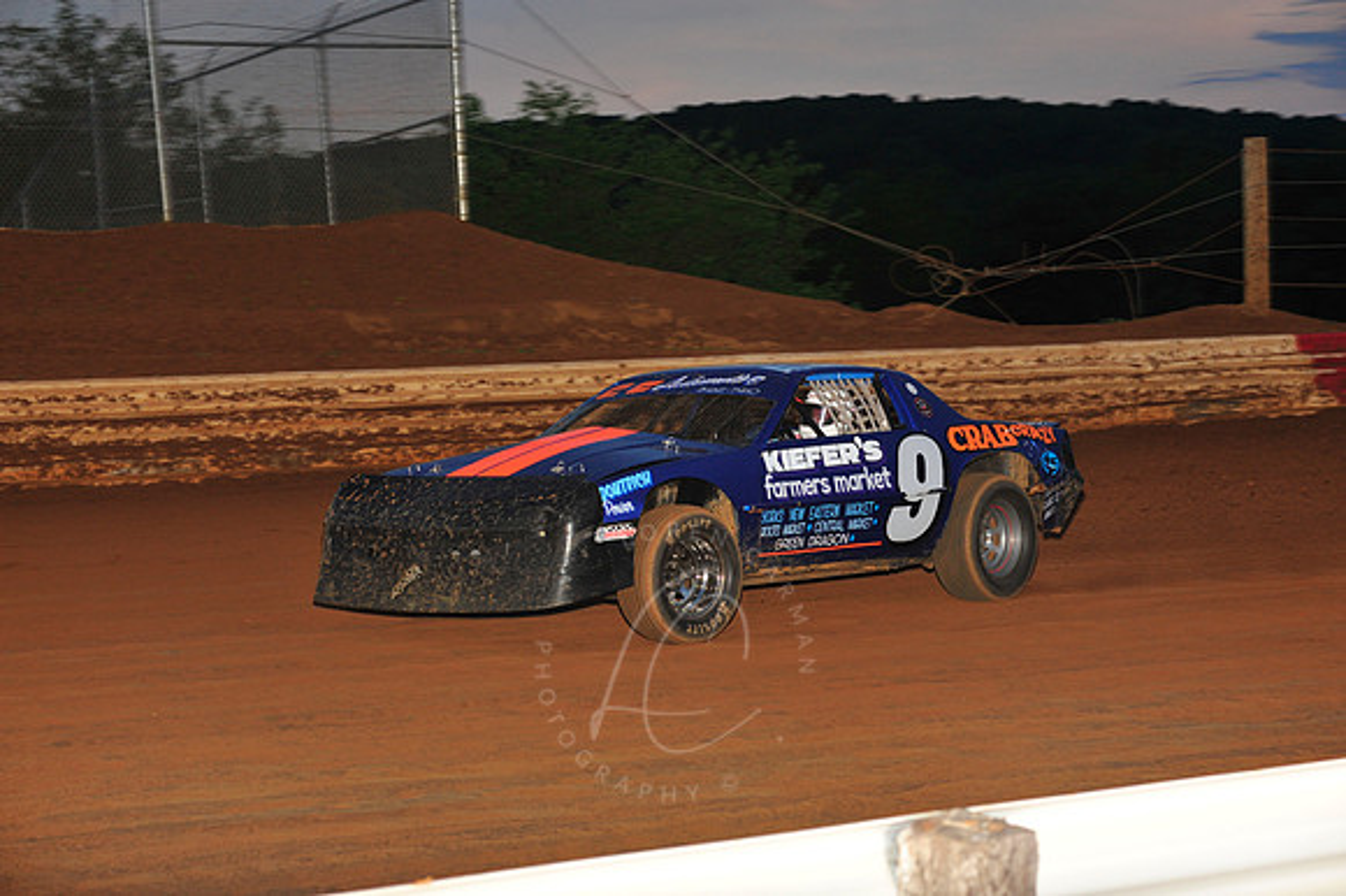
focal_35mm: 105
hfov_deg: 19.5
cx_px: 673
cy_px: 448
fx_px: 3923
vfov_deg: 13.0
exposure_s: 1/320
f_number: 7.1
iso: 1000
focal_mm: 105
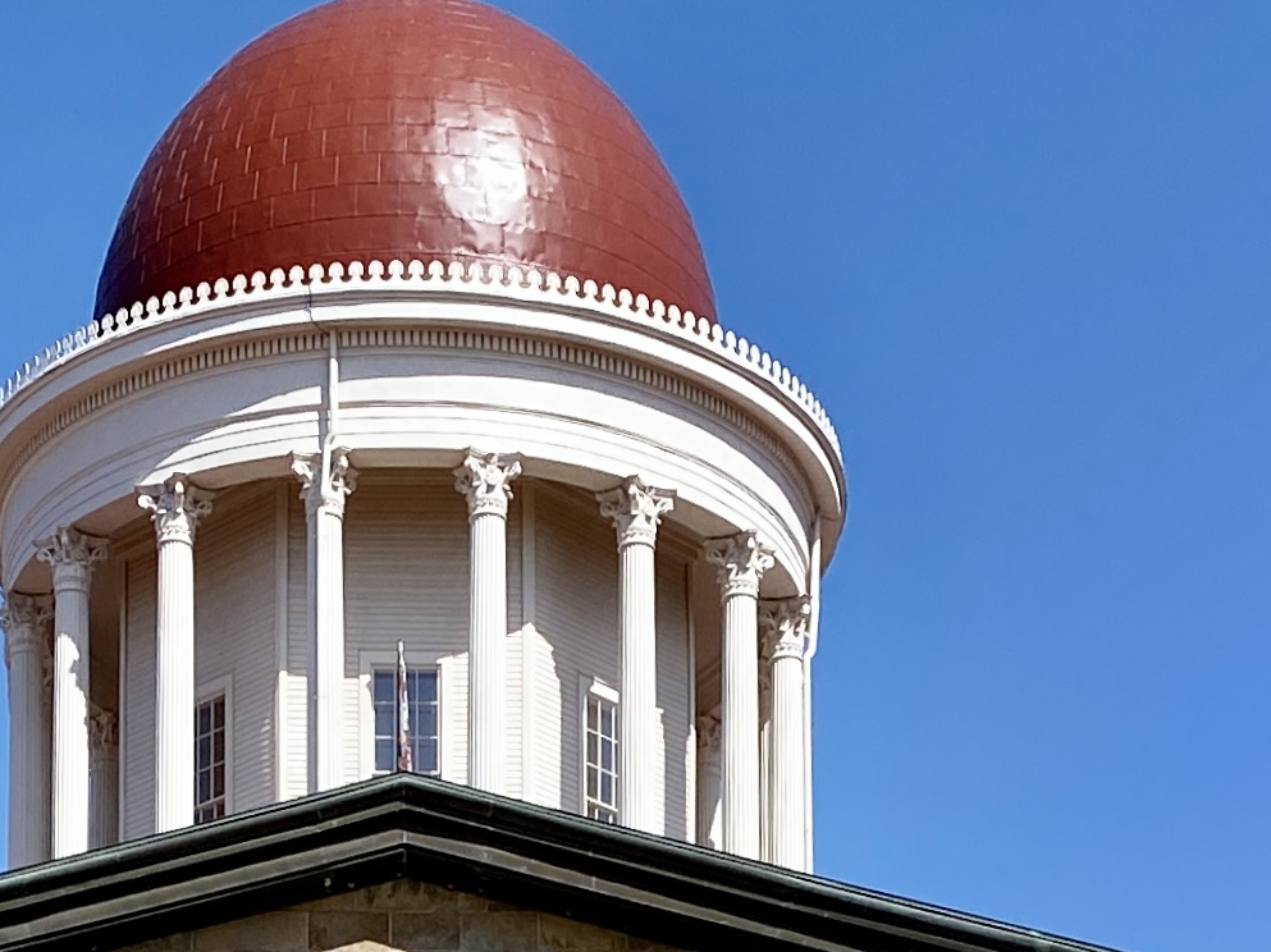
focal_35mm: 101
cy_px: 1557
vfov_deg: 13.5
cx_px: 419
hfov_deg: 19.4
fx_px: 3707
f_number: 1.8
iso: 32
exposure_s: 1/3610
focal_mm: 4.25
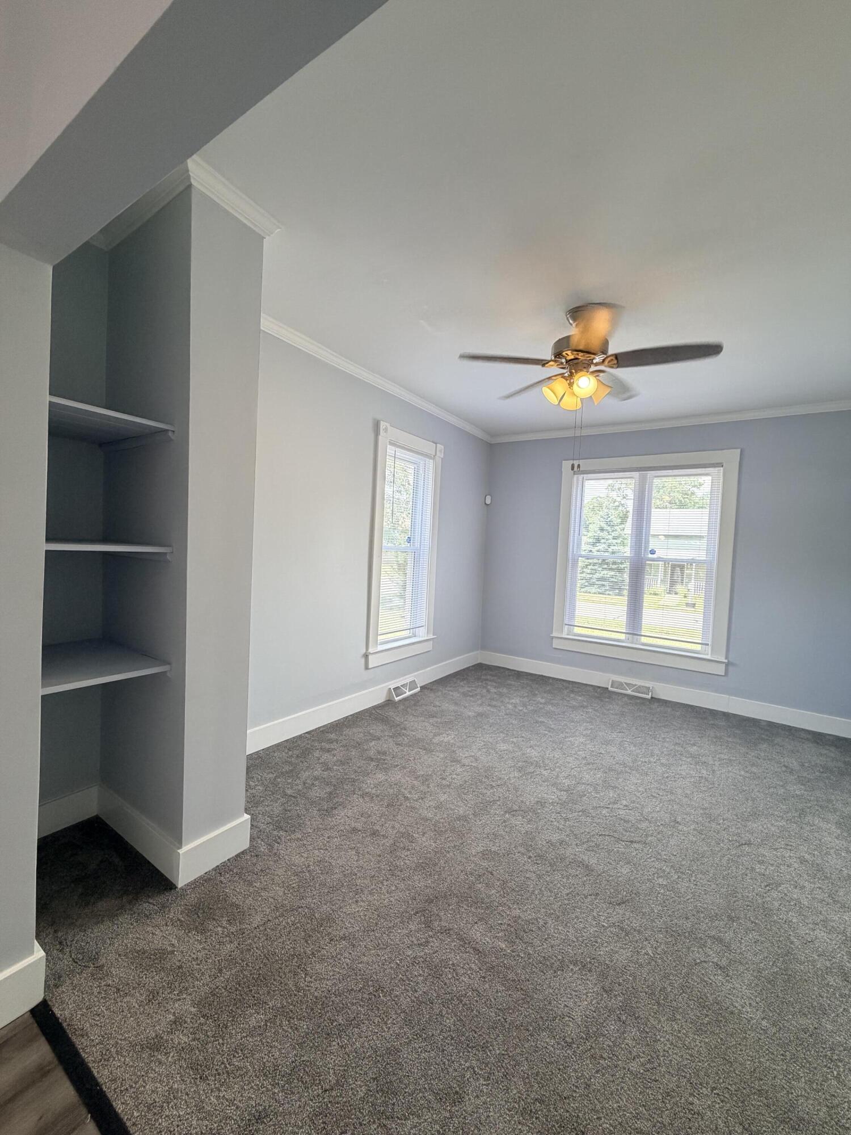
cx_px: 426
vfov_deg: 102.1
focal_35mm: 14
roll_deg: -3.0
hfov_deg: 85.7
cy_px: 568
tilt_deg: -2.3
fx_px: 459
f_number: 2.2
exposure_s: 1/120
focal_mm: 2.22
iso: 125
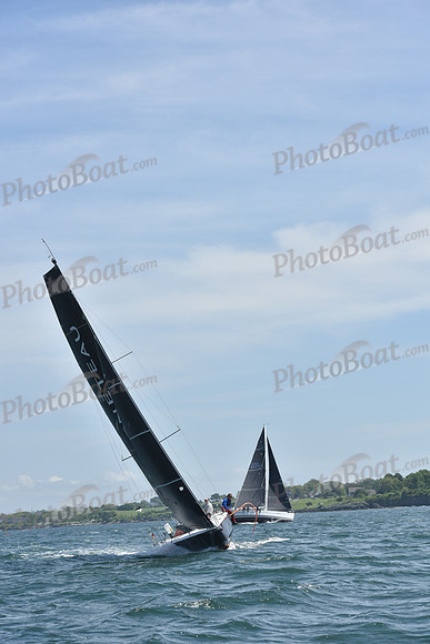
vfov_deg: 21.5
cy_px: 322
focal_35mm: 95
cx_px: 215
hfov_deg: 14.4
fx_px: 1701
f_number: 7.1
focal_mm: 95
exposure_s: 1/1250
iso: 250
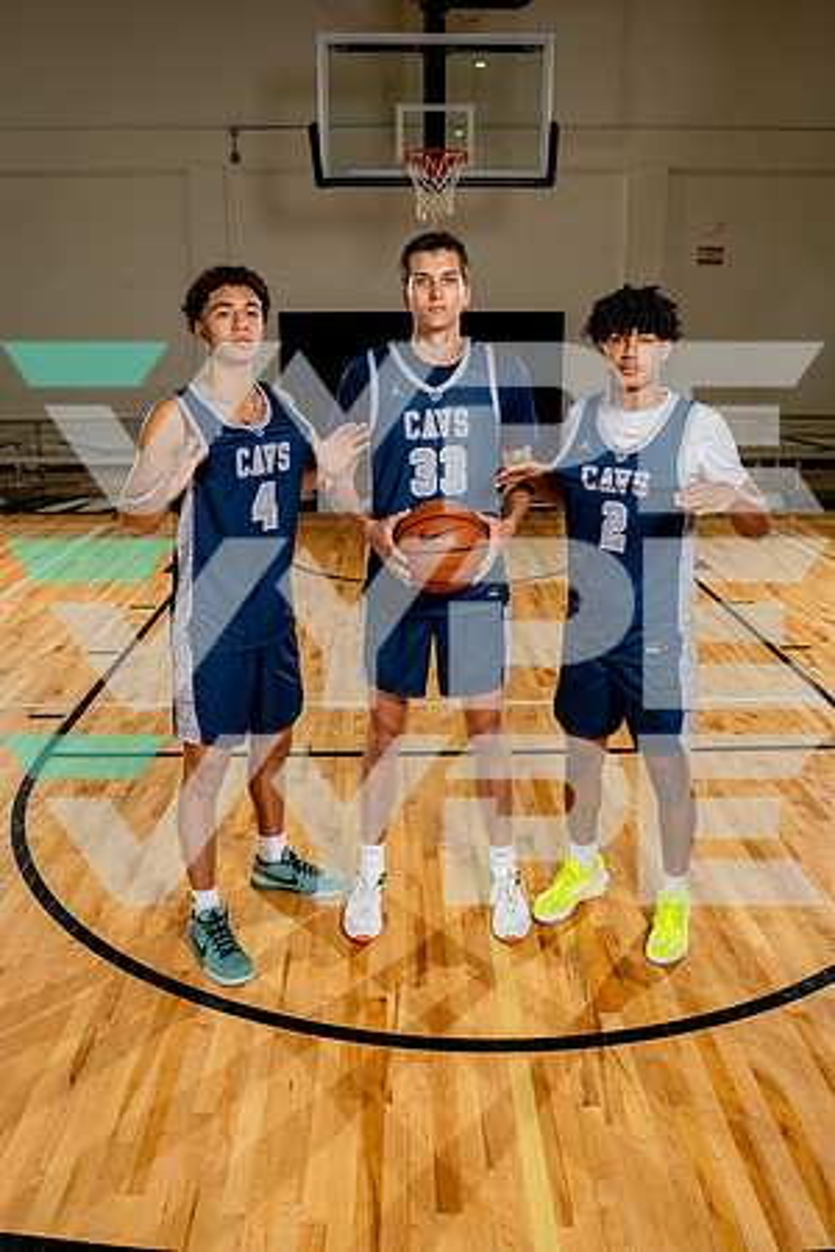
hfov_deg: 45.0
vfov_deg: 63.7
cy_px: 626
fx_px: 1009
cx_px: 418
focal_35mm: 29
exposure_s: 1/250
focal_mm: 29
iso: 200
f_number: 8
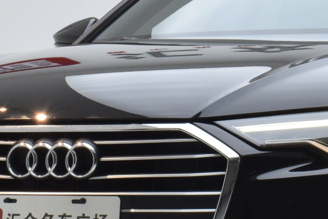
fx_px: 1887
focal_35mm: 207
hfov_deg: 9.9
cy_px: 40
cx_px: 290
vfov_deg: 6.6
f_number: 18
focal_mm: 40
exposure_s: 1/25
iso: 1000
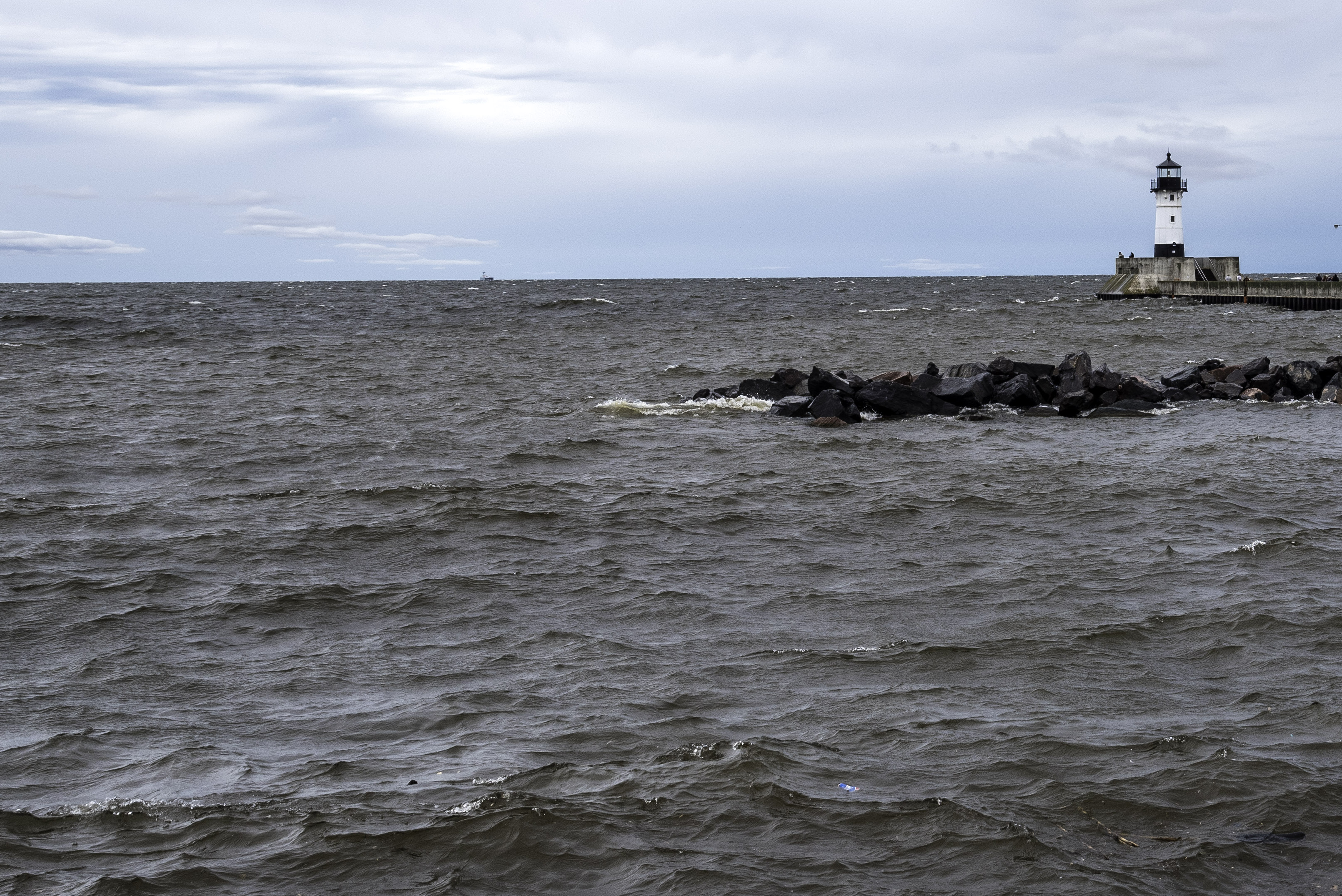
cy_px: 299
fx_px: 2647
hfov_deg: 27.6
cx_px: 1153
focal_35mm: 71
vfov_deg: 19.1
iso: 400
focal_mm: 38
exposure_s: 1/320
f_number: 10
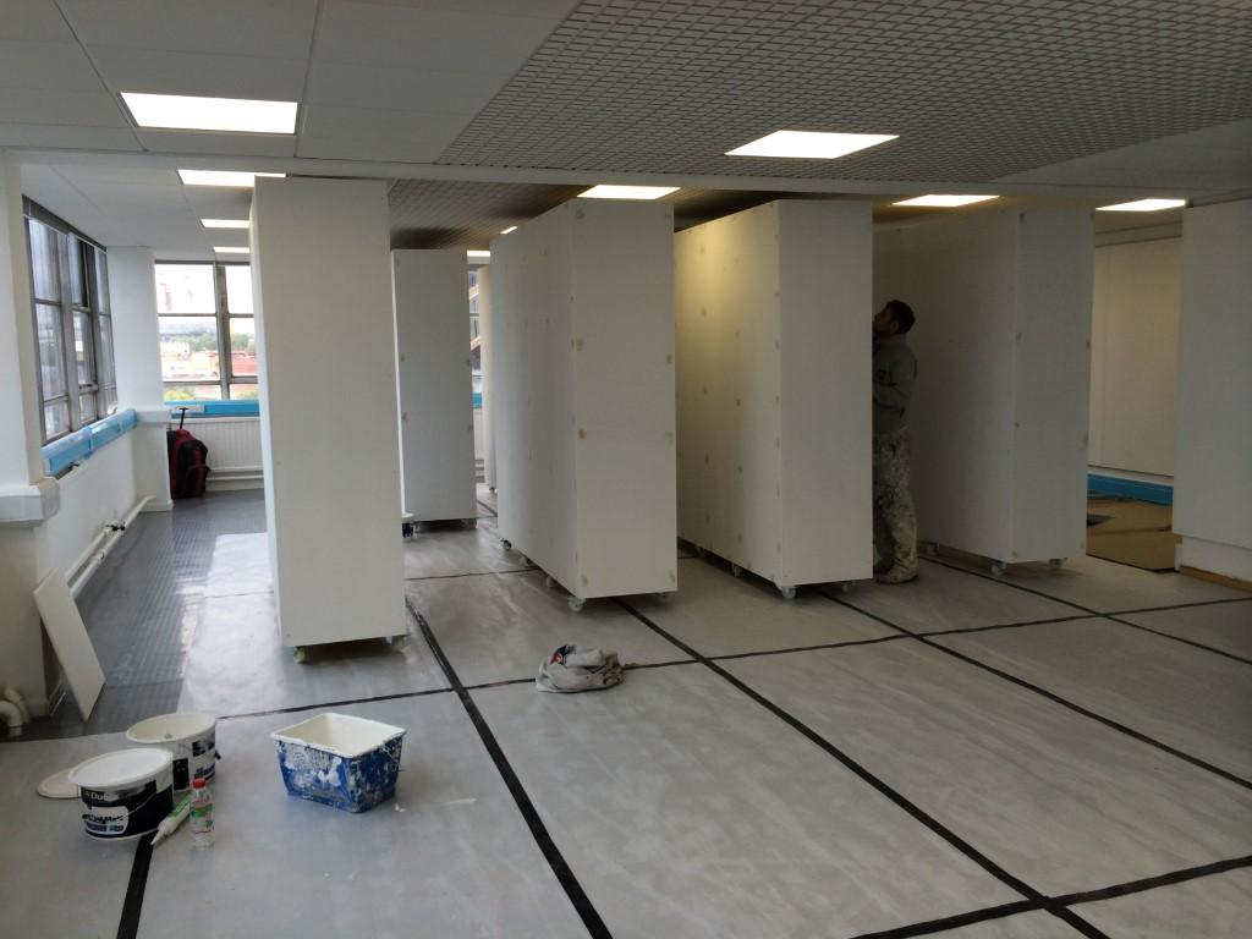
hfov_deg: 60.0
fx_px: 1085
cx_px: 626
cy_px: 470
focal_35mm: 30
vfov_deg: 46.8
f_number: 2.2
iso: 32
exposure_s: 1/145
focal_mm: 4.12
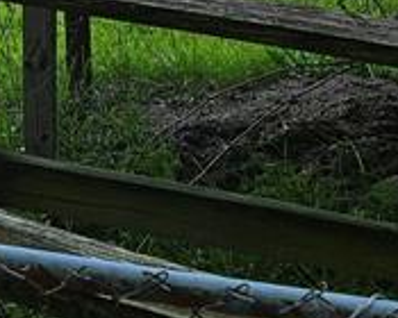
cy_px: -263
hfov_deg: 14.3
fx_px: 1543
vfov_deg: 11.0
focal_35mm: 131
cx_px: -66
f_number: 1.8
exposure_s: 1/415
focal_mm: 5.4
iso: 25
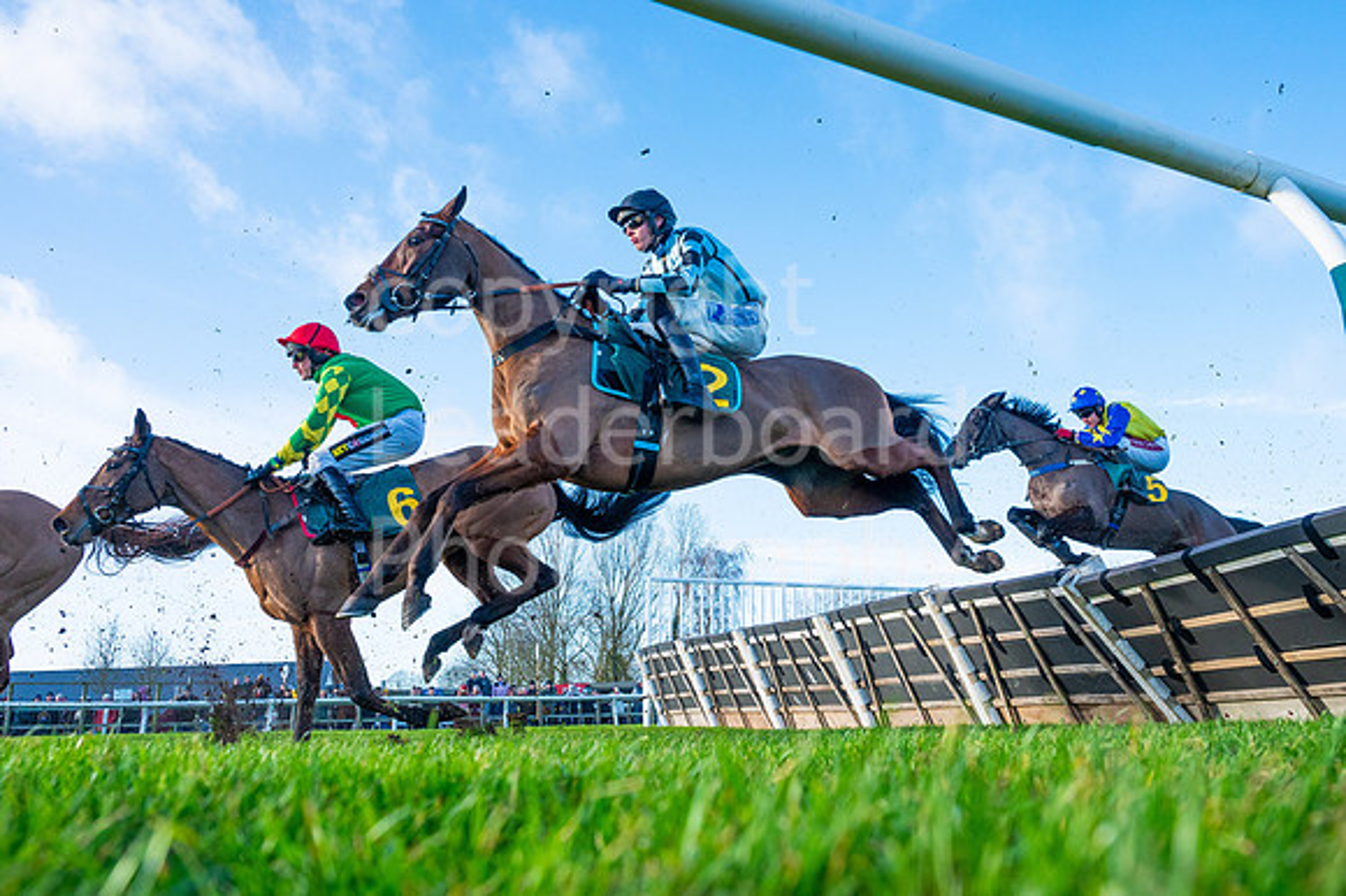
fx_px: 1159
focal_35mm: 31
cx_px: 772
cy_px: 369
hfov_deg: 60.0
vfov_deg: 42.1
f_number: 5
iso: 800
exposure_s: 1/3200
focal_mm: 24
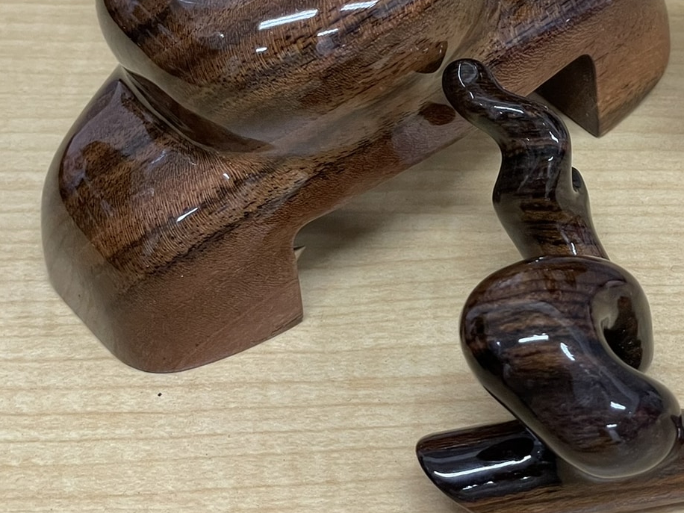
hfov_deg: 17.9
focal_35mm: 109
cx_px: 537
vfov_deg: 13.4
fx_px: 2154
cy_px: 37
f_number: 2
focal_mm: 6
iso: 200
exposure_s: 1/99
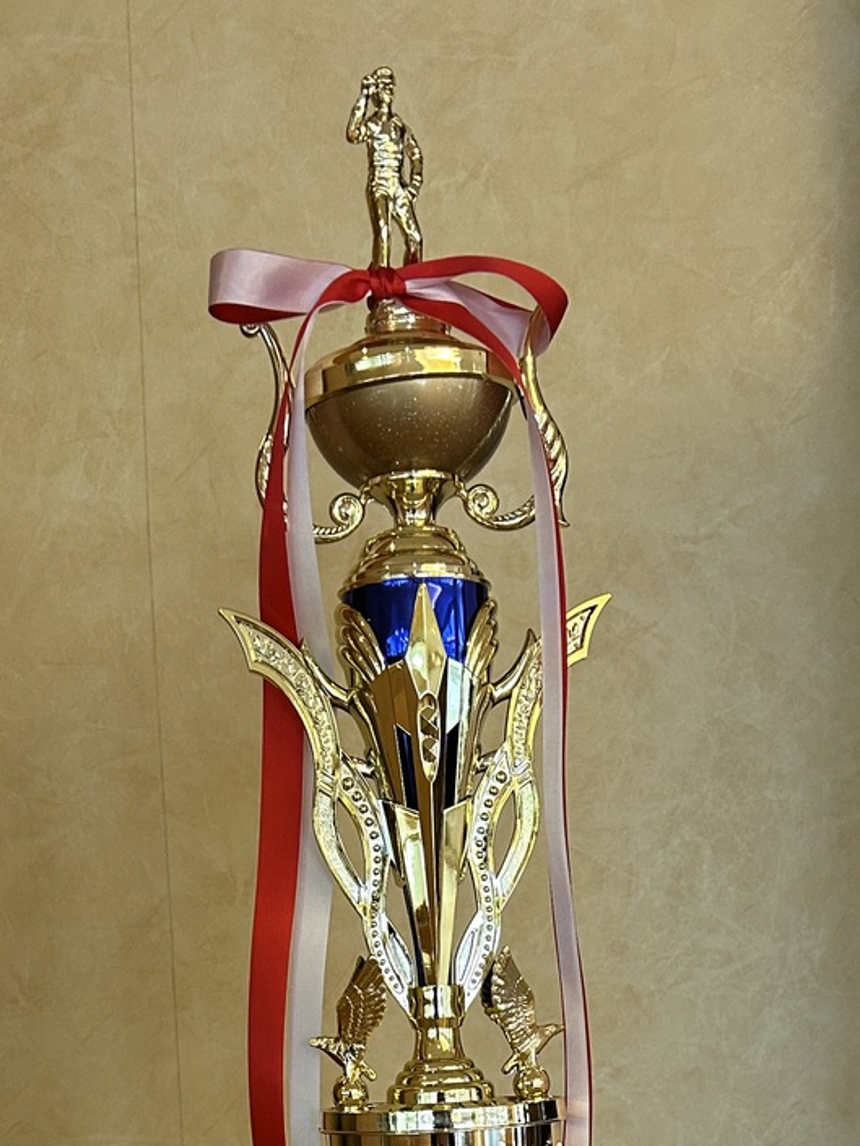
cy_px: 1278
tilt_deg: -9.2
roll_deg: +0.7
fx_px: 1954
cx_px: 442
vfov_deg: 29.3
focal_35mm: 59
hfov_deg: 24.8
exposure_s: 1/60
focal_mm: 5.7
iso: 160
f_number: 1.5
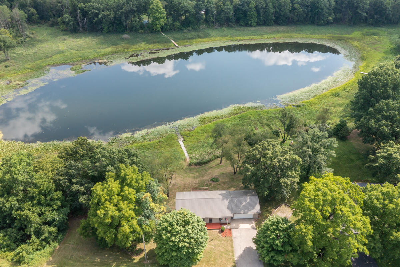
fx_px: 311
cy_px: 134
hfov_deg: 65.5
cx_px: 200
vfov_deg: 46.4
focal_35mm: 28
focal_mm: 10.26
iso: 100
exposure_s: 1/80
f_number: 10
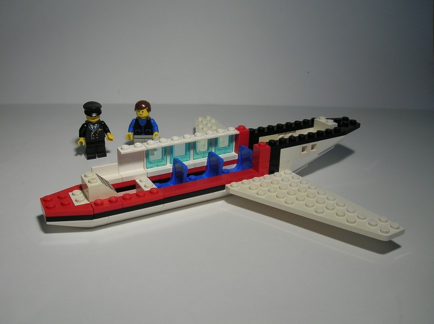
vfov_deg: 41.7
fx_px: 426
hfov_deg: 54.0
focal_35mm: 34
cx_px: 217
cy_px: 162
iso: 50
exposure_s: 1/22.5
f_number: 4.9
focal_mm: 5.7
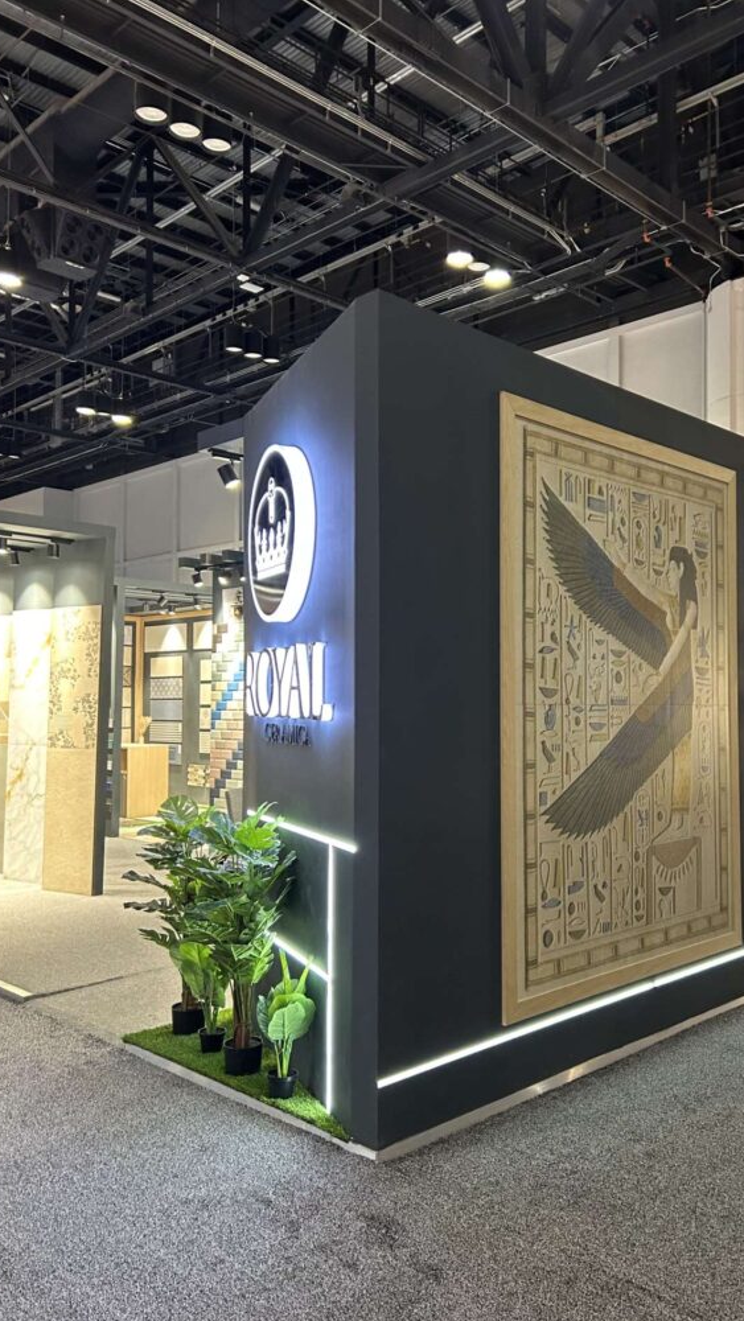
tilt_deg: +2.6
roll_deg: -0.2
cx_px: 448
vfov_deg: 66.0
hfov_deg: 40.0
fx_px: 1016
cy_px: 674
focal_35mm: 29
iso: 400
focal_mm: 5.7
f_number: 1.5
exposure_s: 1/60
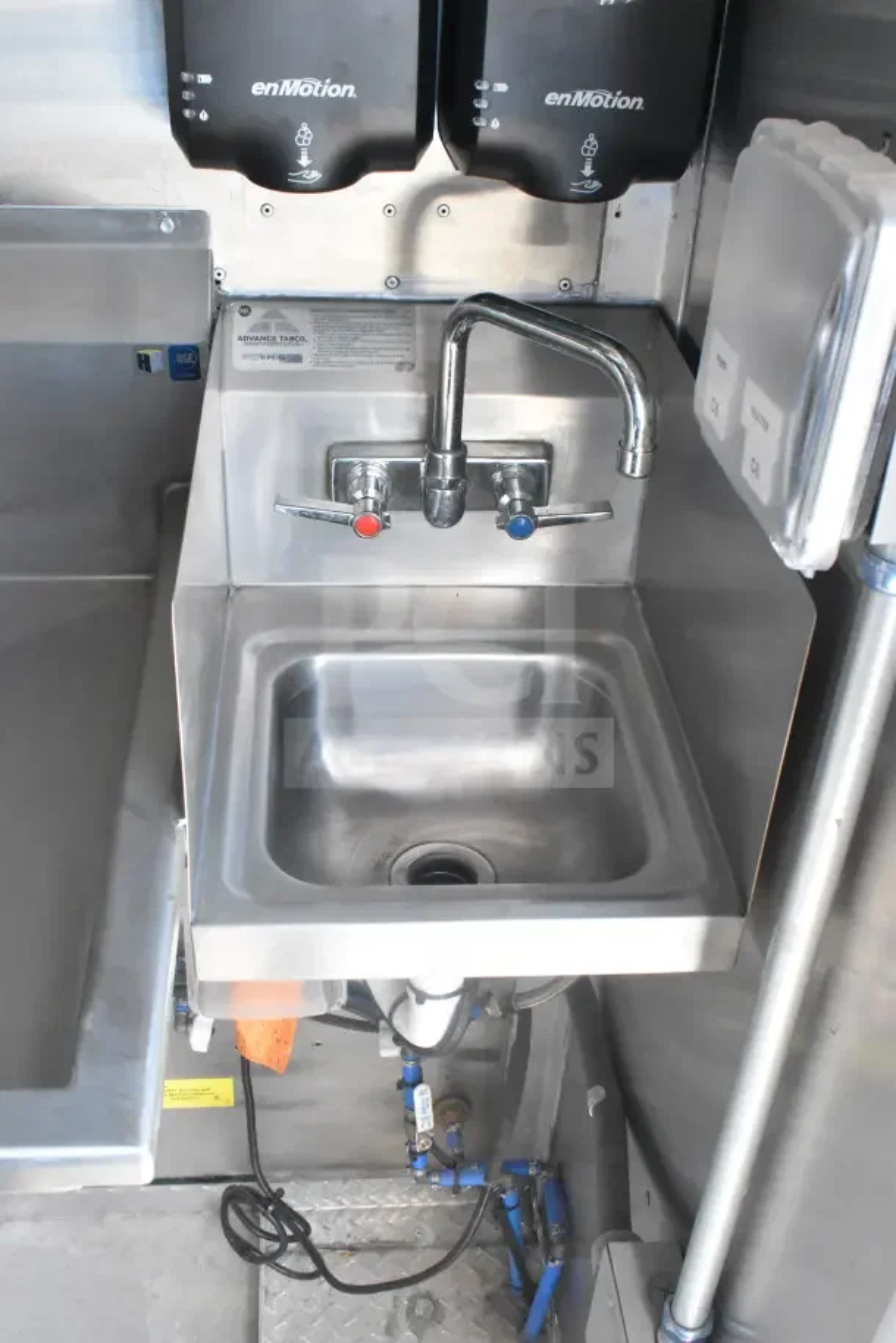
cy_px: 672
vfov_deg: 53.1
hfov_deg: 36.9
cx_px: 448
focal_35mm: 36
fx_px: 1344
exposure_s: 1/160
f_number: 11
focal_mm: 24
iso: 6400
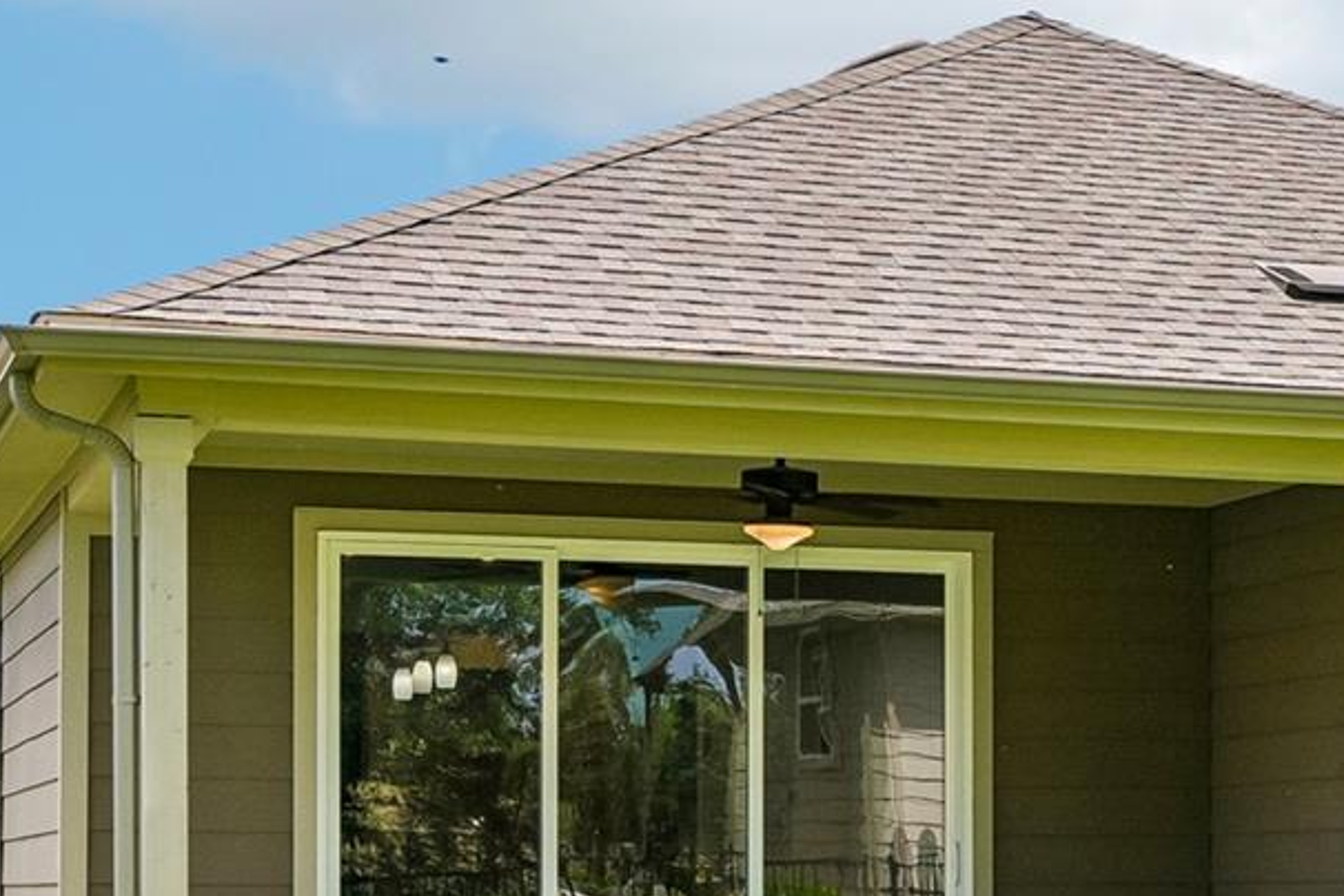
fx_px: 3658
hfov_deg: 20.1
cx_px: 1371
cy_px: 857
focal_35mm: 98
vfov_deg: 13.8
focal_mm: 19.5
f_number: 6.7
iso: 100
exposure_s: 1/250
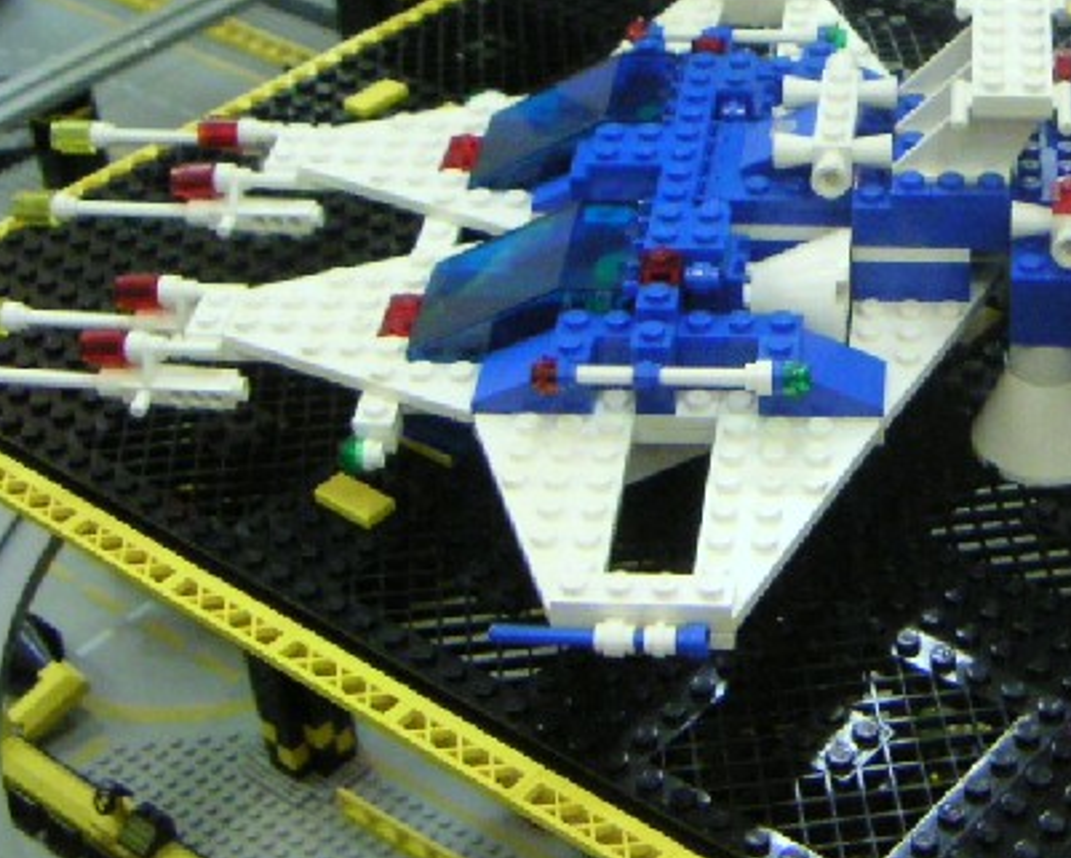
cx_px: 879
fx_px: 2283
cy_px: 187
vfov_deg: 21.0
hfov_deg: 25.9
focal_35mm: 72
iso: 400
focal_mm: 4.8
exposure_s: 1/30
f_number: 2.8
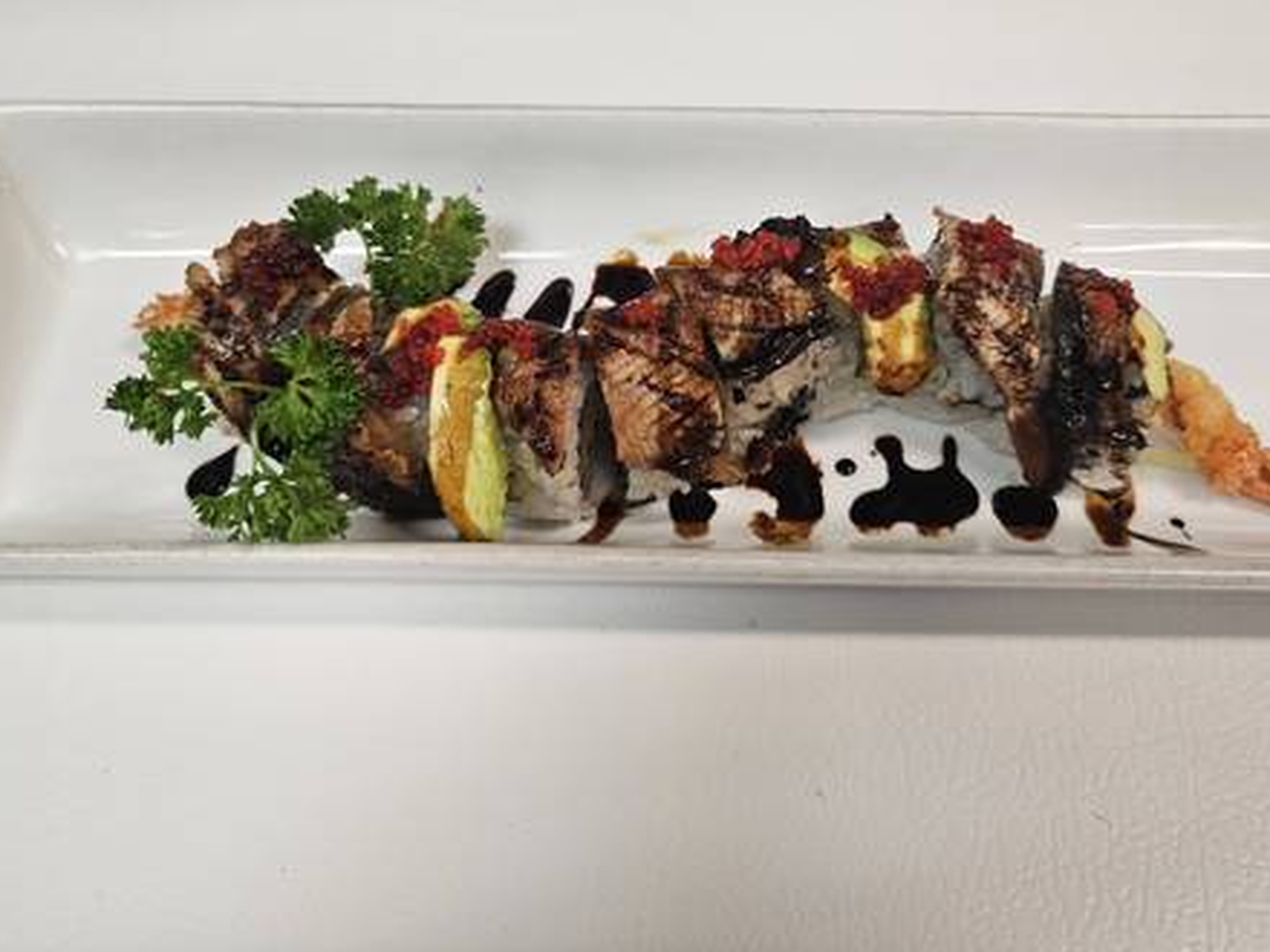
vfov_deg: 43.7
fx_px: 1174
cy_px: 346
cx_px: 684
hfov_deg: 56.8
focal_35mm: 32
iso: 400
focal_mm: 5
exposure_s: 1/120
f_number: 1.8
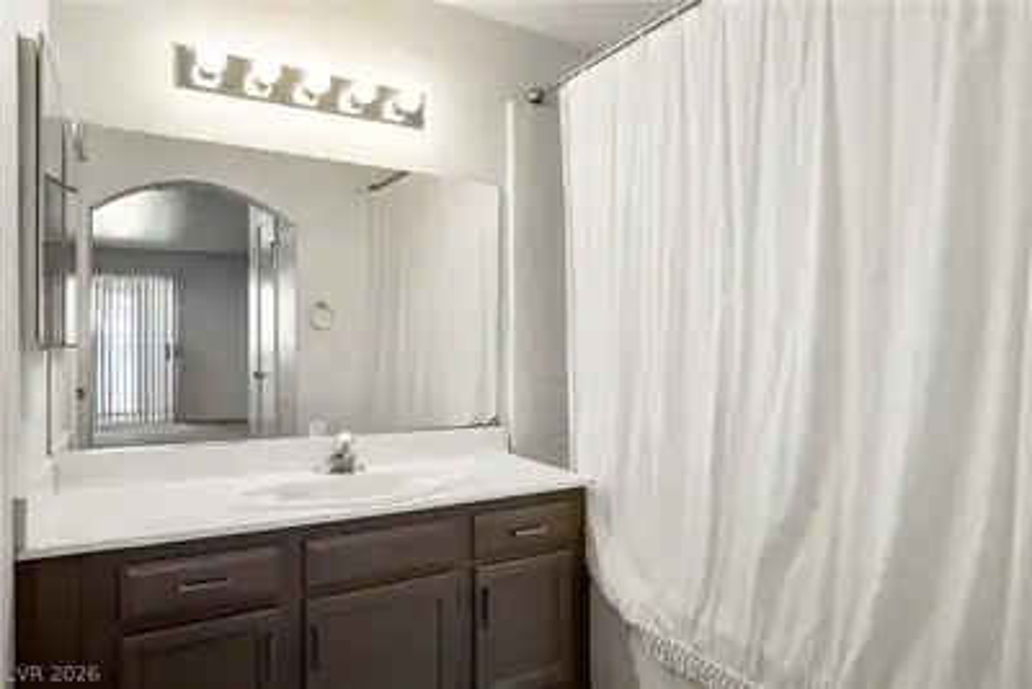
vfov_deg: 57.3
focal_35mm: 22
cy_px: 344
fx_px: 631
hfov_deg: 78.6
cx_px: 516
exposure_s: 1/2.5
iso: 800
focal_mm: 22
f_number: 9
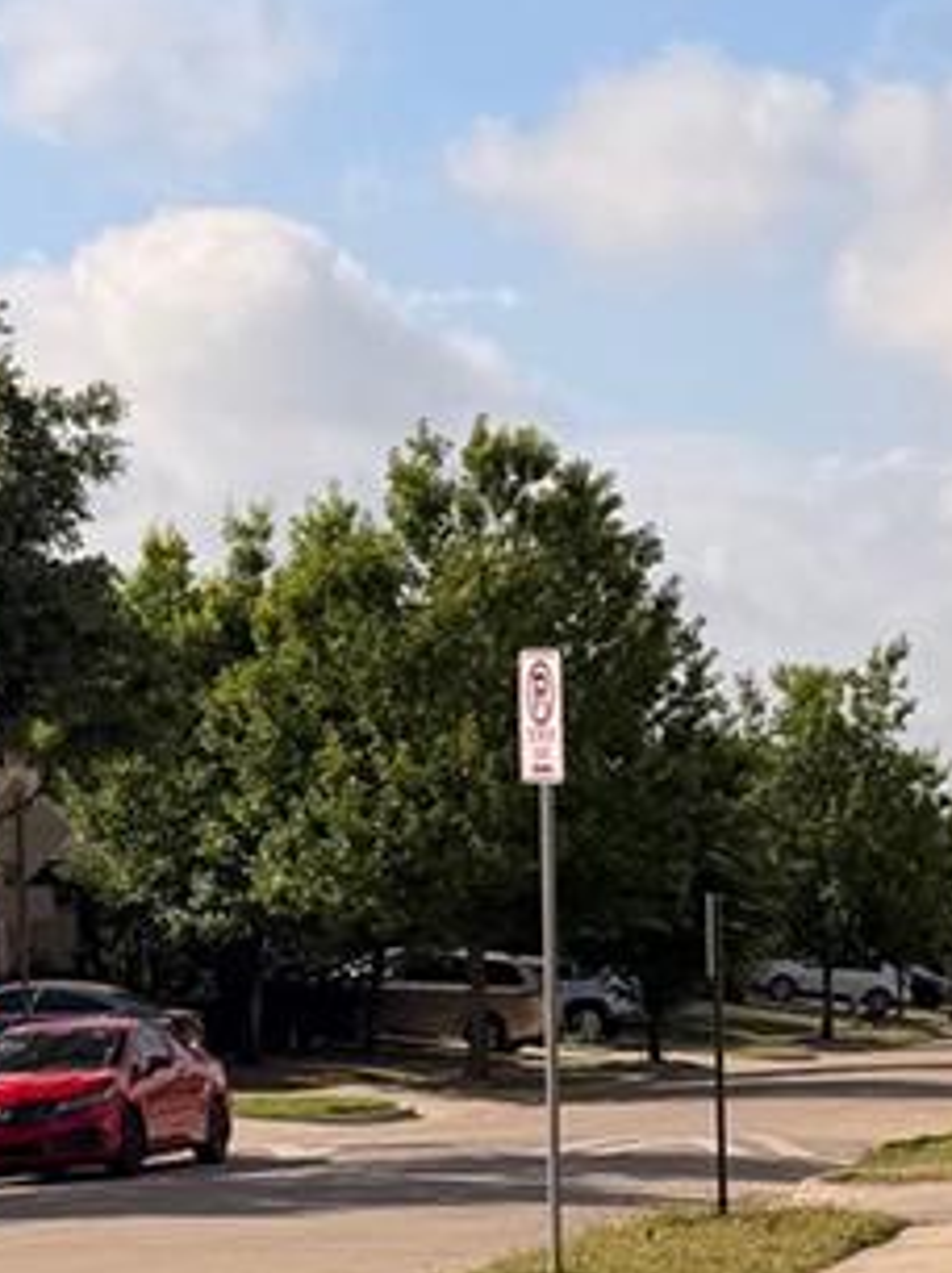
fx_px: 4446
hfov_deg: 12.1
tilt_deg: -6.5
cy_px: 1515
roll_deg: +0.2
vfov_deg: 15.7
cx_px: 873
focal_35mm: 121
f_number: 1.78
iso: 80
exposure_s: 1/7353
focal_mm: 6.76
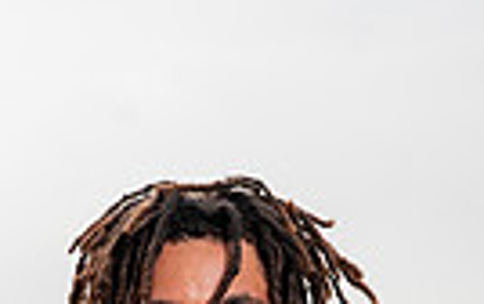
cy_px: 800
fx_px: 1756
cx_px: 58
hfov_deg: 15.5
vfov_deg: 8.7
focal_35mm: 133
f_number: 5.6
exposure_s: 1/640
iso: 100
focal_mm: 39
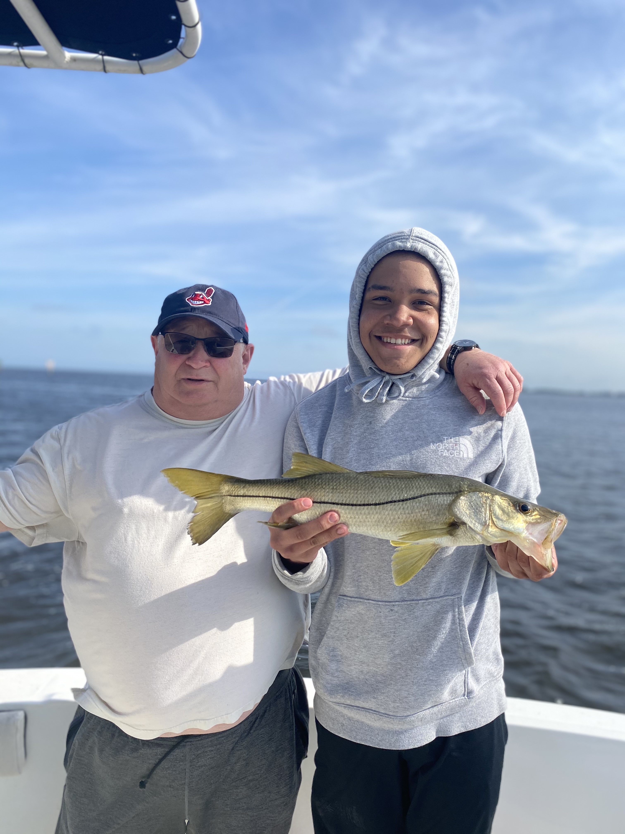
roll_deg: -2.0
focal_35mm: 26
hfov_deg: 53.1
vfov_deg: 67.3
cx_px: 312
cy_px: 417
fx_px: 626
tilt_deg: -1.8
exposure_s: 1/3040
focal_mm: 4.25
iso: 32
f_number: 1.8
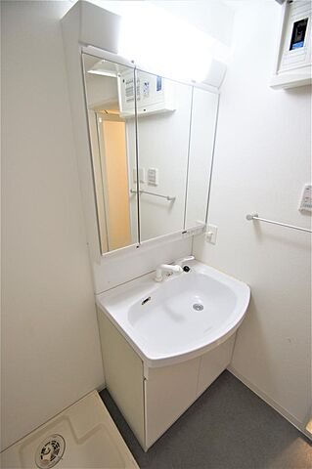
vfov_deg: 100.4
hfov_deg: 77.2
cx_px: 156
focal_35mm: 15
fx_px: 195
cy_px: 234
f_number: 3.5
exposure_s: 1/30
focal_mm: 10
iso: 200
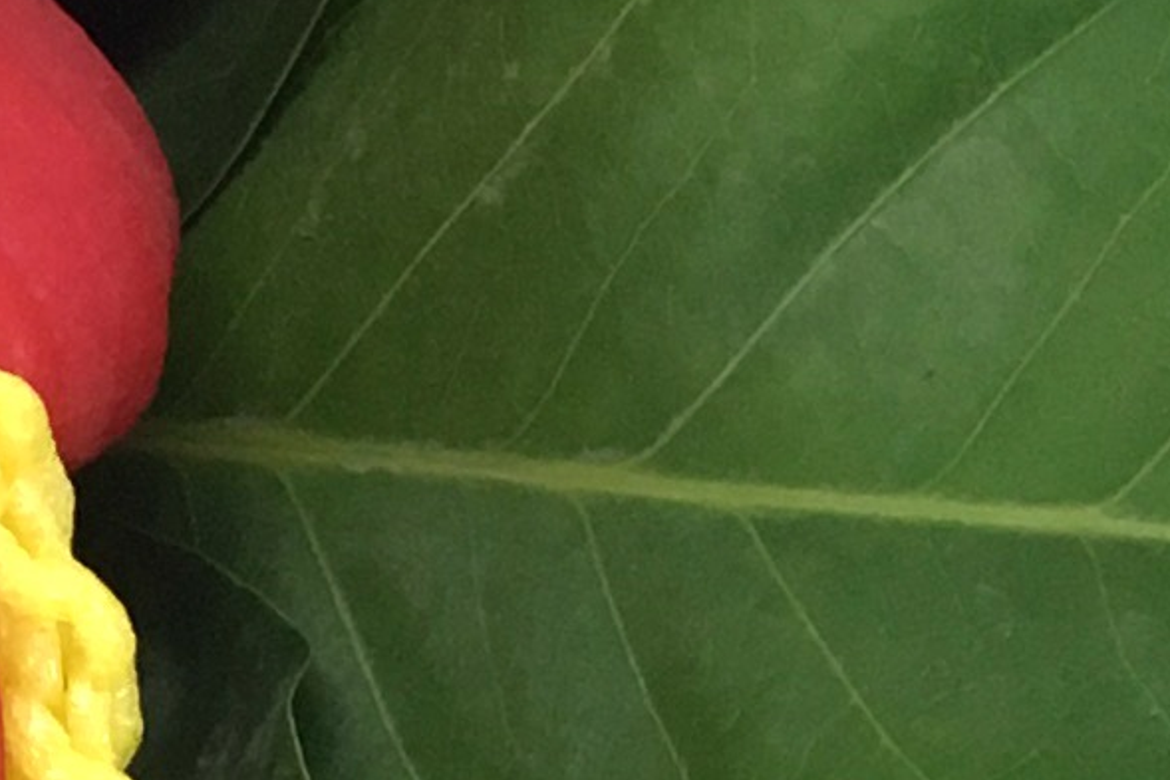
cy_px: 597
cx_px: -1672
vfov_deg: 9.1
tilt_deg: -57.0
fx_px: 4908
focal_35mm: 151
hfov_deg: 11.3
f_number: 2.2
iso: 40
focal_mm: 4.15
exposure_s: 1/30
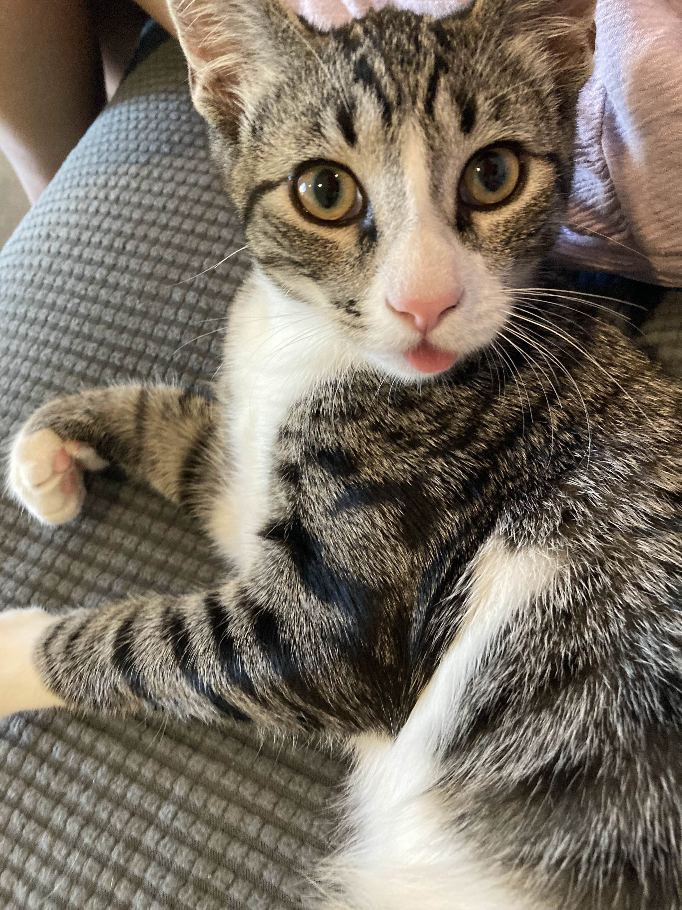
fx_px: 736
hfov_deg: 49.7
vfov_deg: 63.4
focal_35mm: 28
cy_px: 455
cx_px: 341
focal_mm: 3.99
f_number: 1.8
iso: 320
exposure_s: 1/30
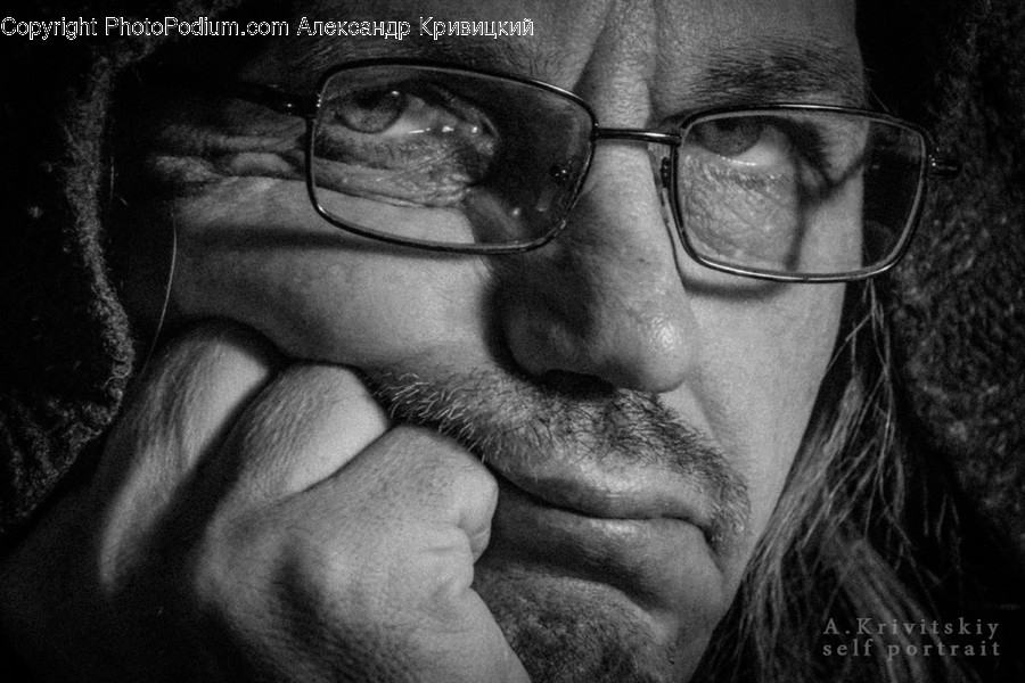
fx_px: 4057
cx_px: 512
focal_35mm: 142
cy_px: 342
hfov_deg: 14.4
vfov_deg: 9.6
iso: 1250
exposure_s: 1/50
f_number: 9
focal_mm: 95
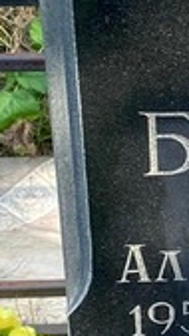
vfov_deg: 16.0
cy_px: 163
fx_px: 1194
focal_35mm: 134
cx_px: 368
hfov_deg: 8.6
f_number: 1.8
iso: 32
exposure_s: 1/669
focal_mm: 4.25
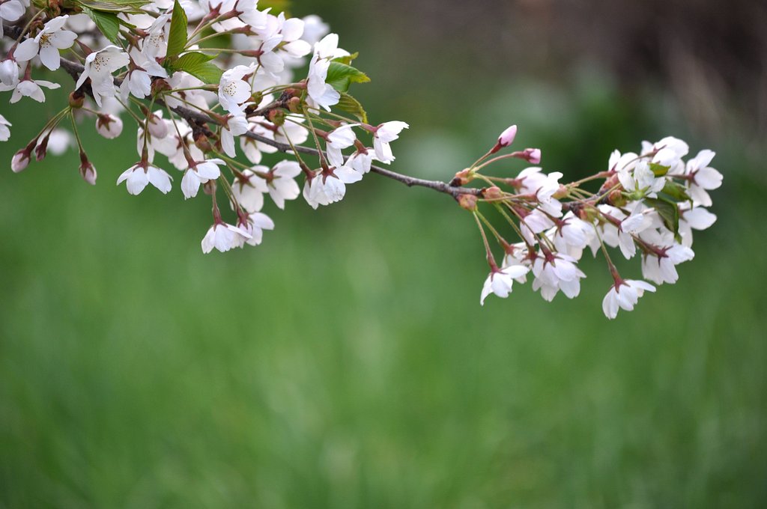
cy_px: 254
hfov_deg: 10.2
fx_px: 4309
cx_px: 384
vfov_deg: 6.8
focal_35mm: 202
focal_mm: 135
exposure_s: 1/125
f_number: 5.6
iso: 250
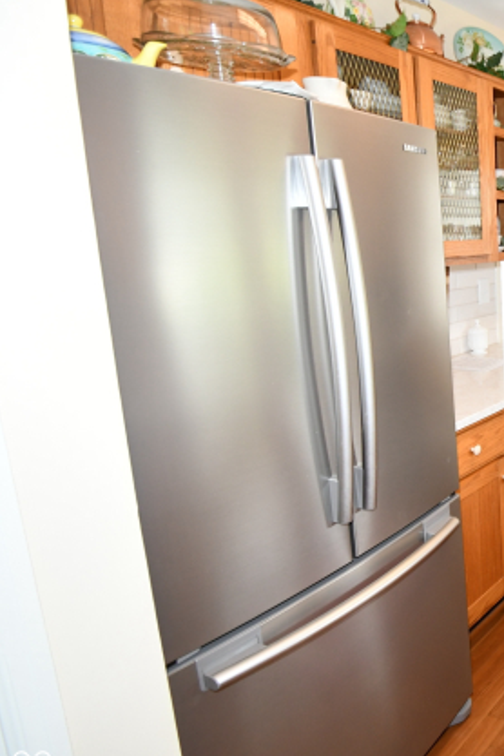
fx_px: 567
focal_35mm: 27
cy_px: 337
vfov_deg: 67.2
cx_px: 673
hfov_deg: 33.3
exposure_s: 1/60
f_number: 4
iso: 800
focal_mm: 10
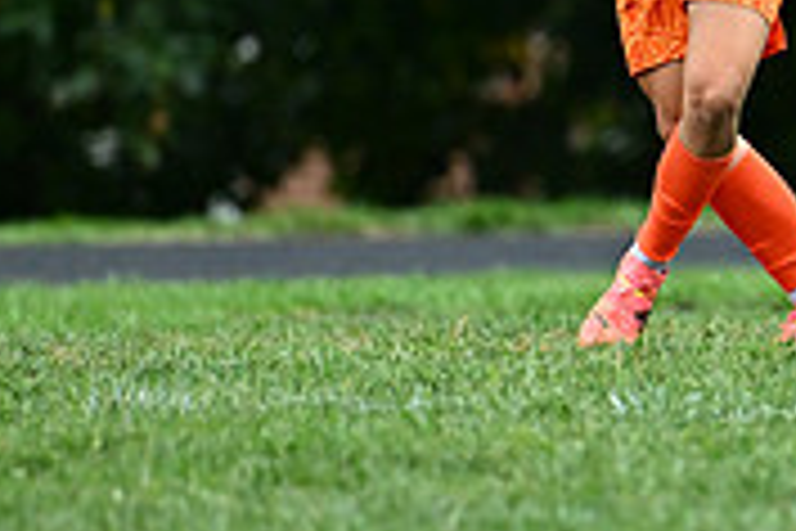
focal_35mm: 1310
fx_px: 28963
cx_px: 765
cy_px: 106
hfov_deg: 1.6
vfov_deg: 1.0
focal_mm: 400
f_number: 4.5
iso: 2500
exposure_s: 1/1250
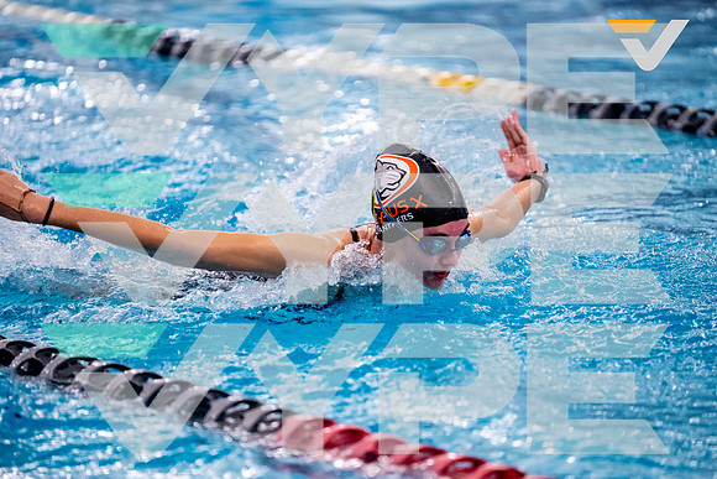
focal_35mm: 200
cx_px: 358
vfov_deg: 6.9
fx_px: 3984
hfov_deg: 10.3
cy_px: 240
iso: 6400
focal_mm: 200
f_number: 2.8
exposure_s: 1/1250
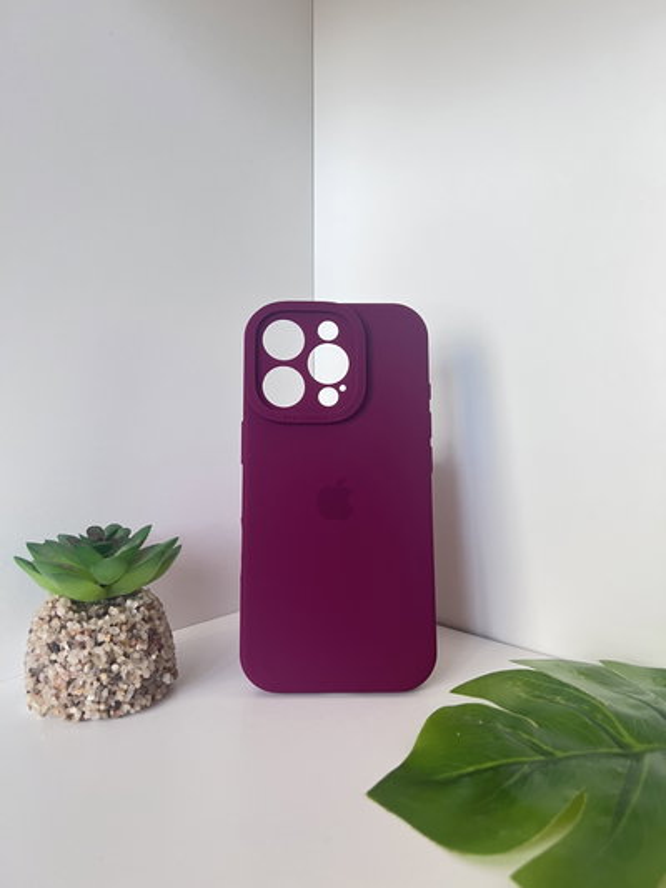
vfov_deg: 67.3
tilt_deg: -5.1
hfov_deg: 53.1
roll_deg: +1.5
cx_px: 333
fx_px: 667
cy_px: 444
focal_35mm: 26
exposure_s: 1/79
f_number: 1.5
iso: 125
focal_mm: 5.7
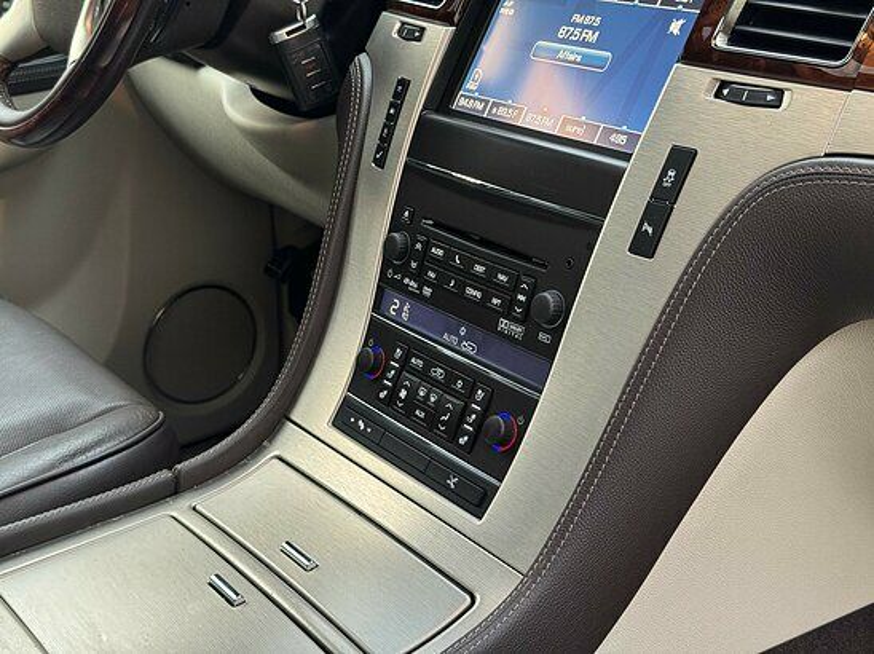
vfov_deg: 30.2
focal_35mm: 48
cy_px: 327
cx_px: 437
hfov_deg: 39.7
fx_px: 1211
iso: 250
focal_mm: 6.76
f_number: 1.78
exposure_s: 1/56
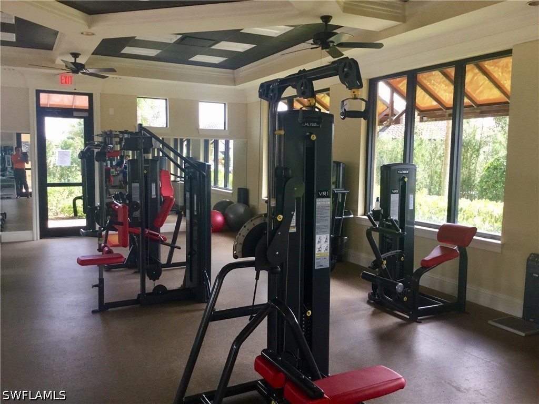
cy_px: 202
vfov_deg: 45.4
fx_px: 483
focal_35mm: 31
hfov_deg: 58.4
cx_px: 270
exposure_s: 1/30
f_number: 2.4
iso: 32
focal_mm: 3.3
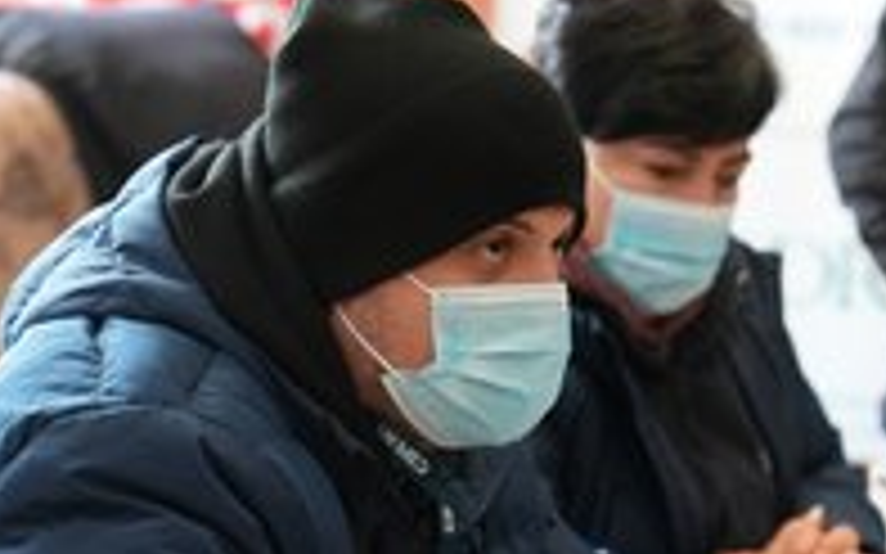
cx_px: 594
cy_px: 556
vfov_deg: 9.1
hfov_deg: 14.6
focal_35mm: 143
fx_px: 3452
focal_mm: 69
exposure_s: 1/160
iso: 3200
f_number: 2.8
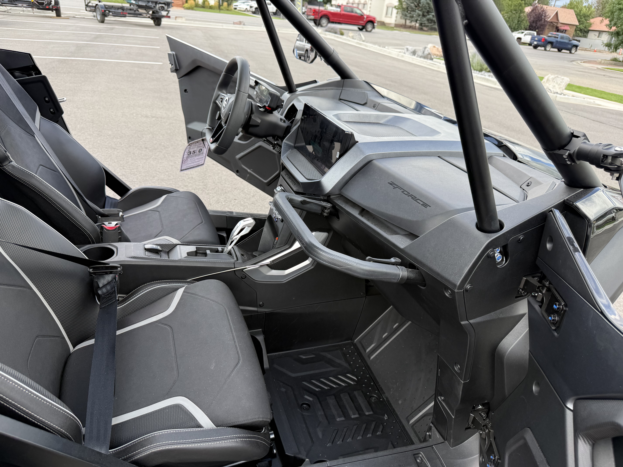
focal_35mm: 24
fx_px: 432
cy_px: 234
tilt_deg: -26.1
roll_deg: -6.7
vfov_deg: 56.8
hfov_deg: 71.6
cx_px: 312
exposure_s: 1/389
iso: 80
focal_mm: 6.76
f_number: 1.78
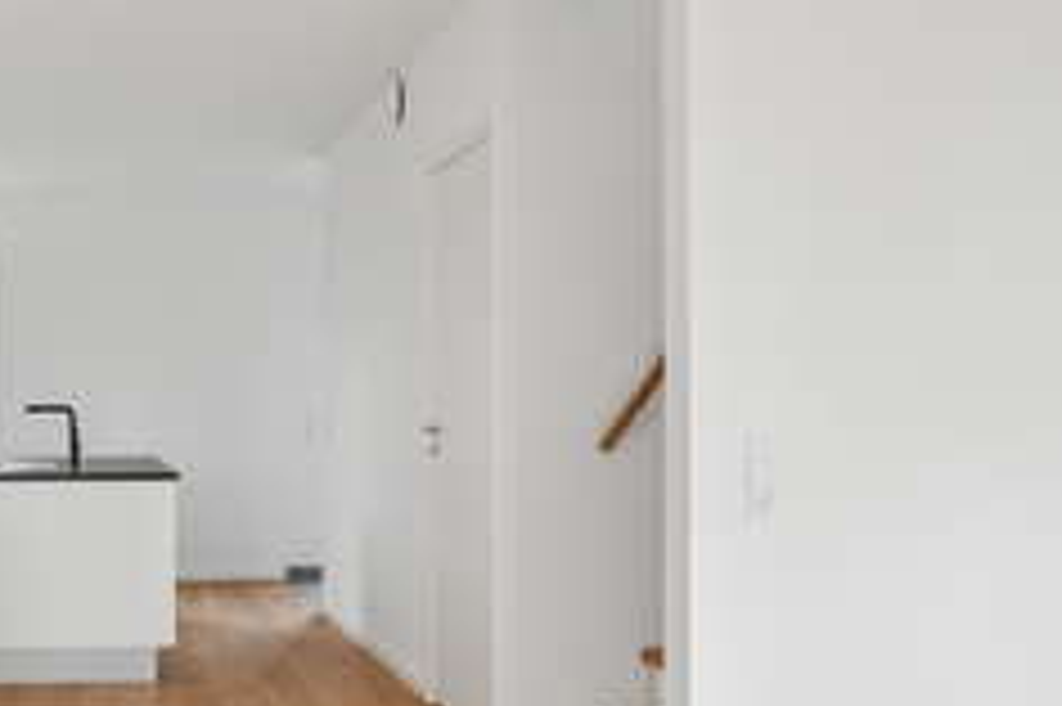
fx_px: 1209
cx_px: 135
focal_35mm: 41
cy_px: 409
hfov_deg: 43.9
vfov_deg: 32.5
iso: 640
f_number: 9
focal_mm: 23
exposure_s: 1/200
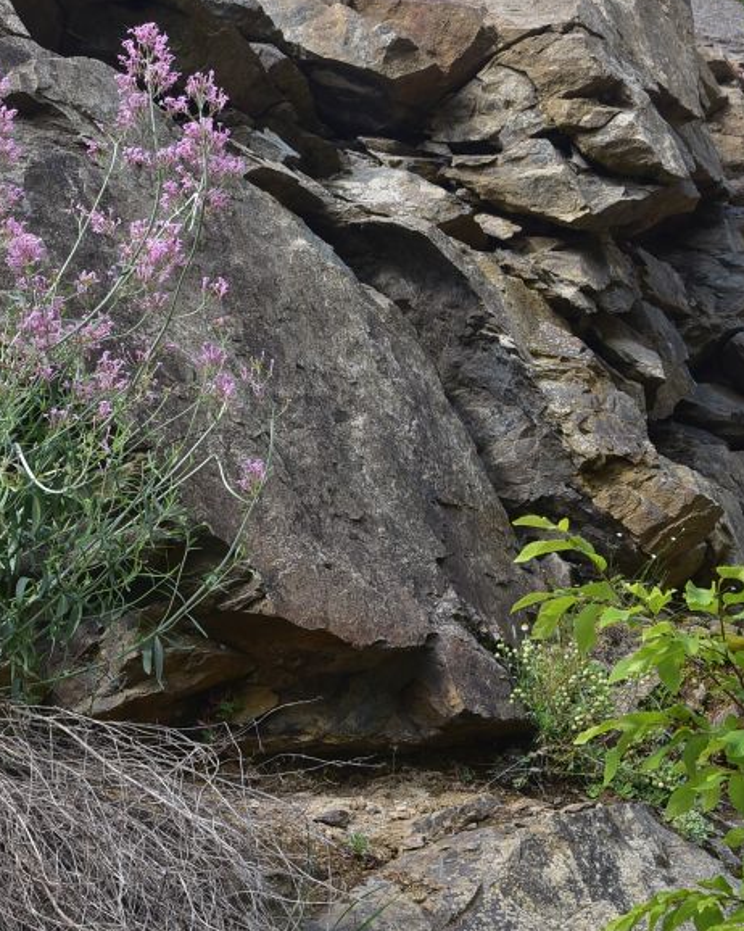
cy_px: 294
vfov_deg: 24.9
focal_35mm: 76
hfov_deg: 19.3
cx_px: -72
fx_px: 2093
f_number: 11
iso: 320
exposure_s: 1/125
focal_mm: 36
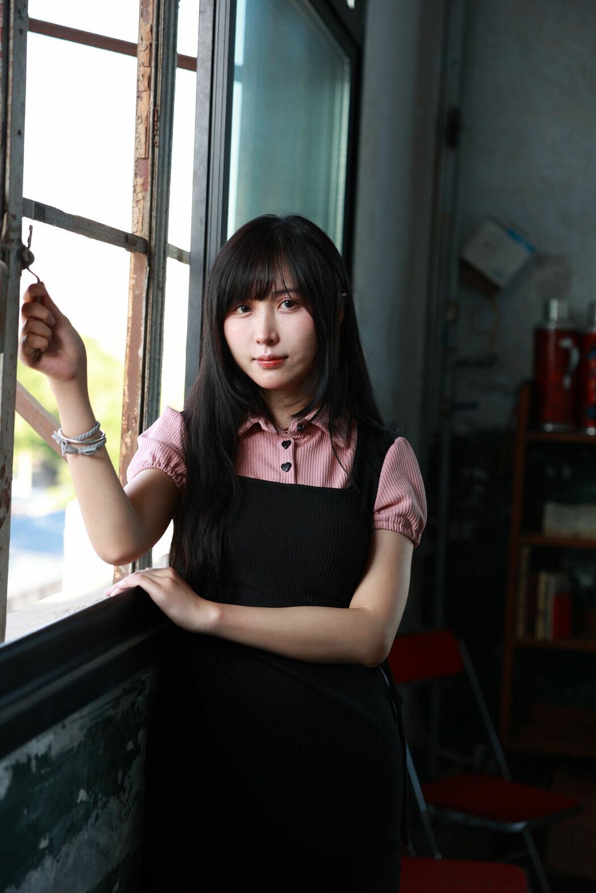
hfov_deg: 23.4
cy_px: 446
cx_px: 298
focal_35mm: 58
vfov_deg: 34.5
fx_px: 1440
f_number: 2.8
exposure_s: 1/200
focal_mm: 58
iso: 200
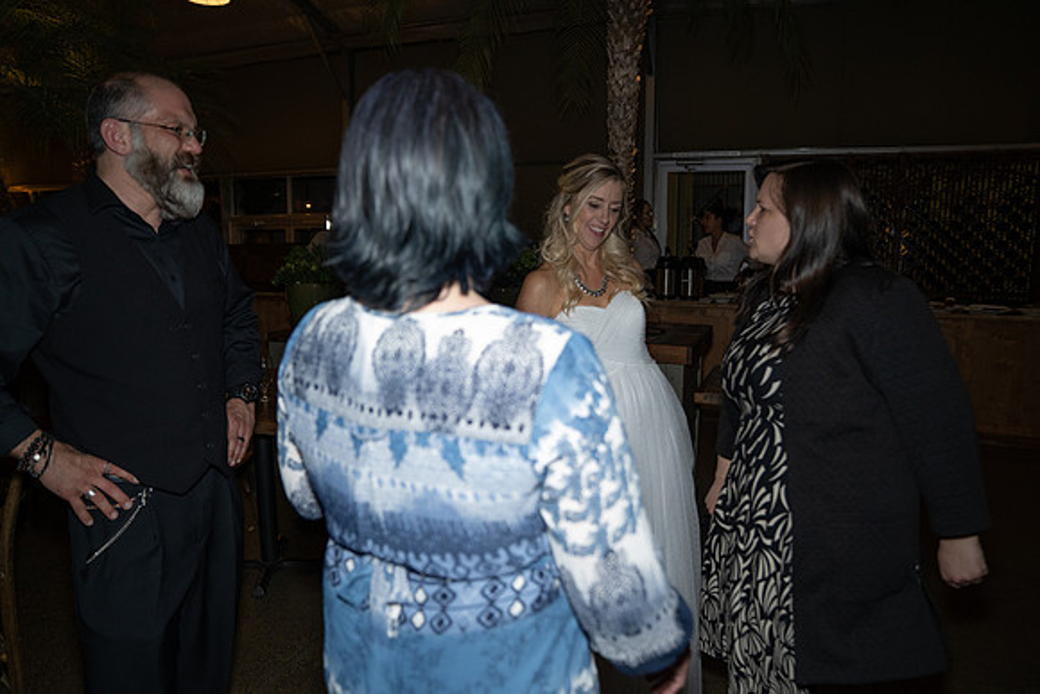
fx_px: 693
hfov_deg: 73.7
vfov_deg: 53.2
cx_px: 520
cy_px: 347
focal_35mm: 24
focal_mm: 24
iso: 2500
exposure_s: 1/250
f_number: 2.8
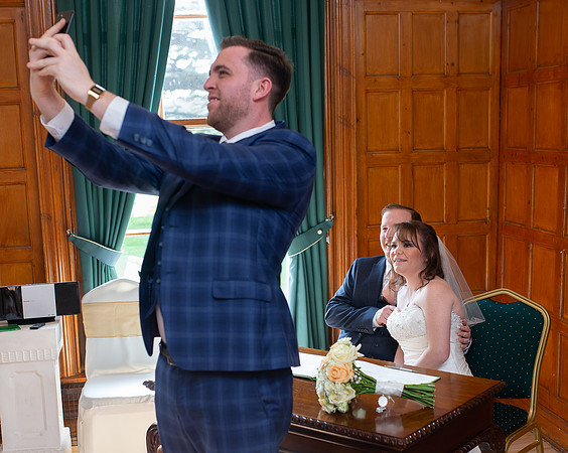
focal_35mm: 50
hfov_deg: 37.5
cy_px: 279
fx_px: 836
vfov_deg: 30.2
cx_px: 273
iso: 160
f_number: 2.8
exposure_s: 1/100
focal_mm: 35
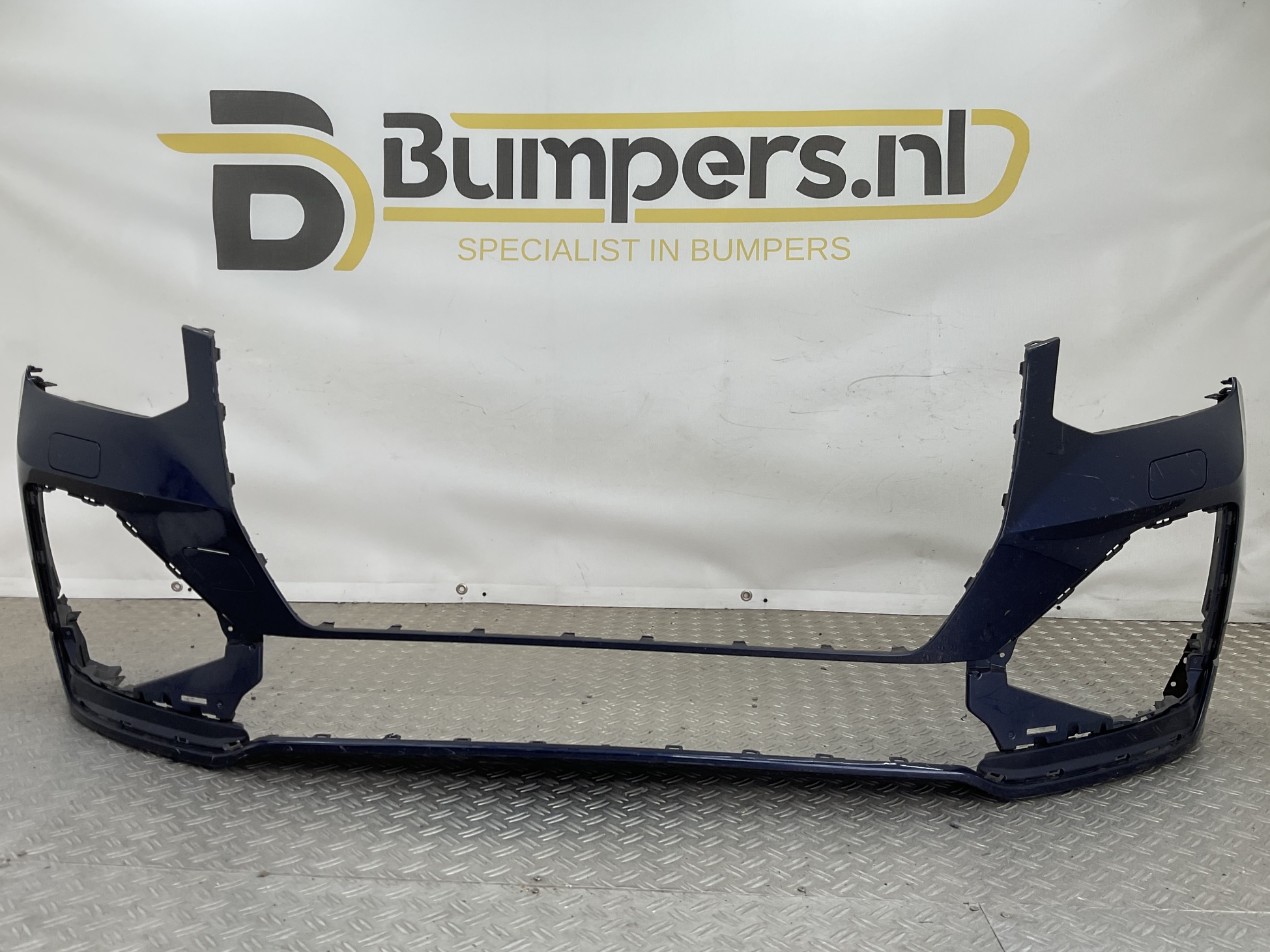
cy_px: 475
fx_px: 1101
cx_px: 622
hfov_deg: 60.0
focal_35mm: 30
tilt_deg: -8.3
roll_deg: -1.7
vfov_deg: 46.8
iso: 16
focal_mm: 3
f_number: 1.8
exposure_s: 1/185
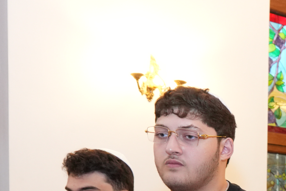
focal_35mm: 84
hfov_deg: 19.5
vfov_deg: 14.8
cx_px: 479
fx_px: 667
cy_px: 308
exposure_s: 1/160
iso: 2000
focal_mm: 16
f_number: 4
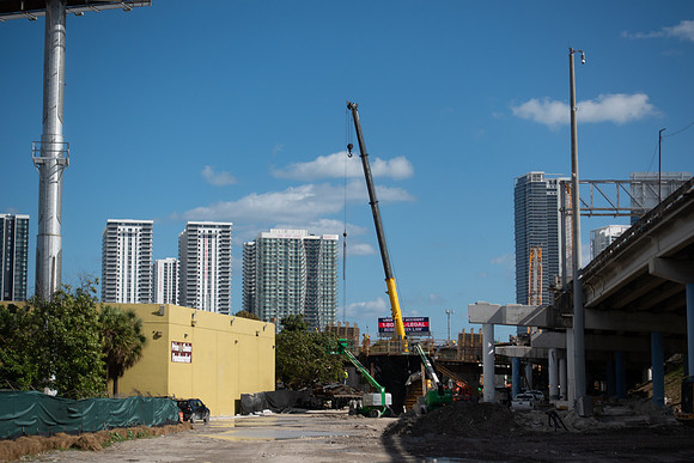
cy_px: 232
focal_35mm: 69
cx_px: 347
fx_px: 1330
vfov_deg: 19.7
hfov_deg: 29.2
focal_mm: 25.15
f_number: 4
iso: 125
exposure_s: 1/250
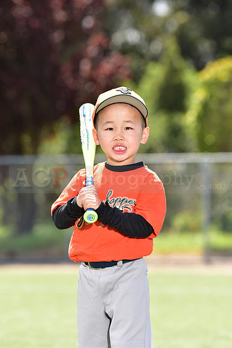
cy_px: 174
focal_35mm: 200
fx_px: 1932
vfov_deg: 10.3
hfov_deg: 6.9
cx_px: 116
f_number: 5
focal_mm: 200
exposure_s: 1/200
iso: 80
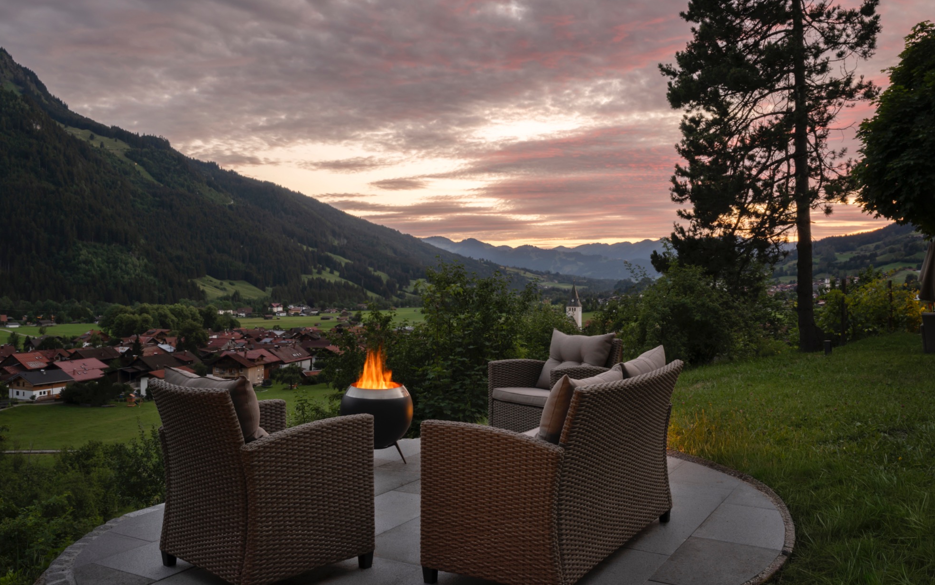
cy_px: 284
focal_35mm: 32
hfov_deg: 60.4
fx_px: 803
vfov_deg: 40.0
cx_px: 471
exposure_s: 1
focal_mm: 30.5
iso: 80
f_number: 14
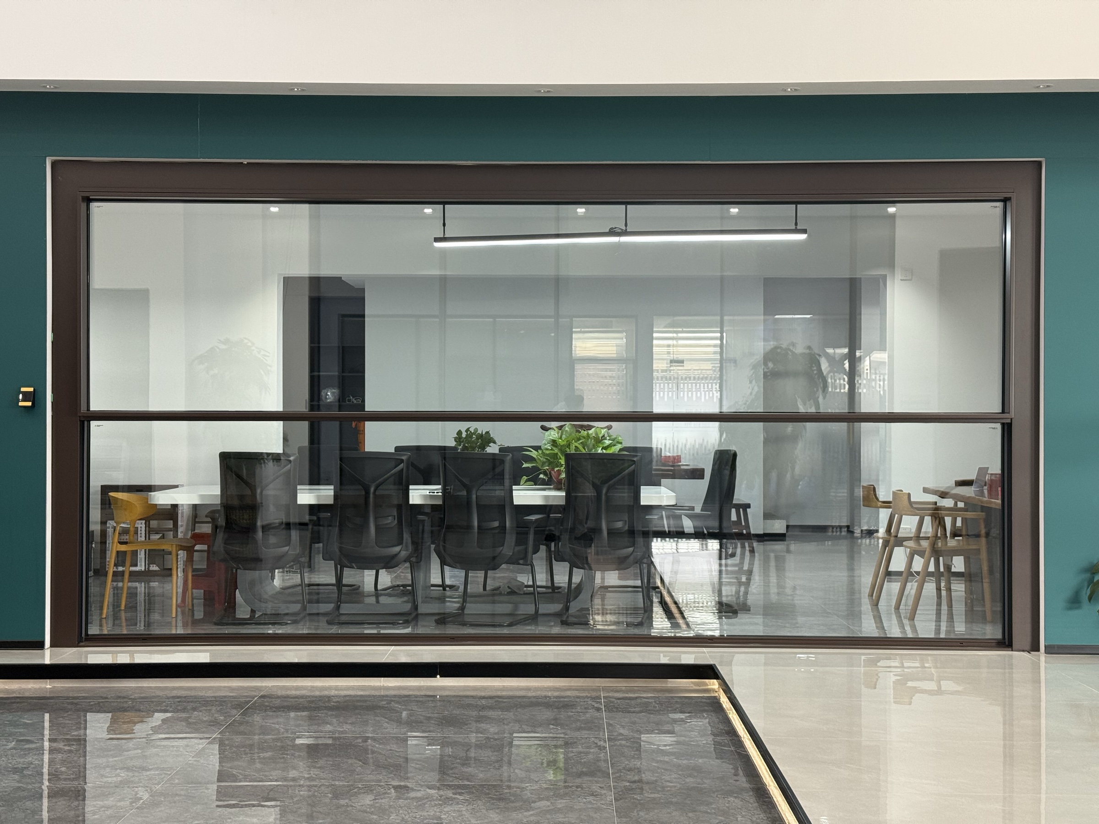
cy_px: 412
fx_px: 1524
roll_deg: -0.2
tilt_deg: +0.3
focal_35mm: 48
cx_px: 550
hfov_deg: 39.7
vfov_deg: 30.3
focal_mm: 6.76
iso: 125
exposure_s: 1/50
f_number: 1.78
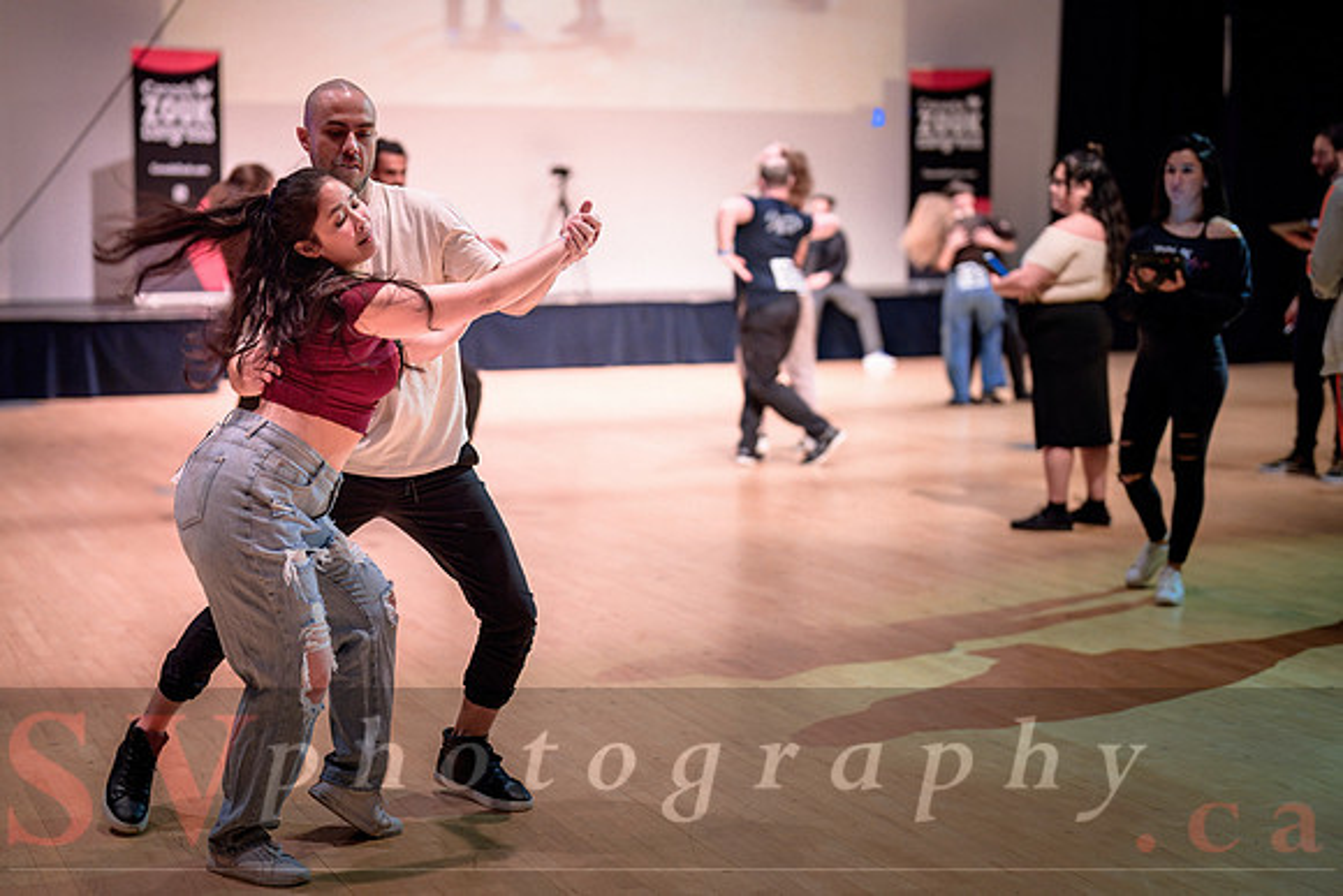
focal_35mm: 58
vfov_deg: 23.3
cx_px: 562
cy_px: 450
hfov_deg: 34.3
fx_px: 2171
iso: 1600
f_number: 1.4
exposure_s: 1/200
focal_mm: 50
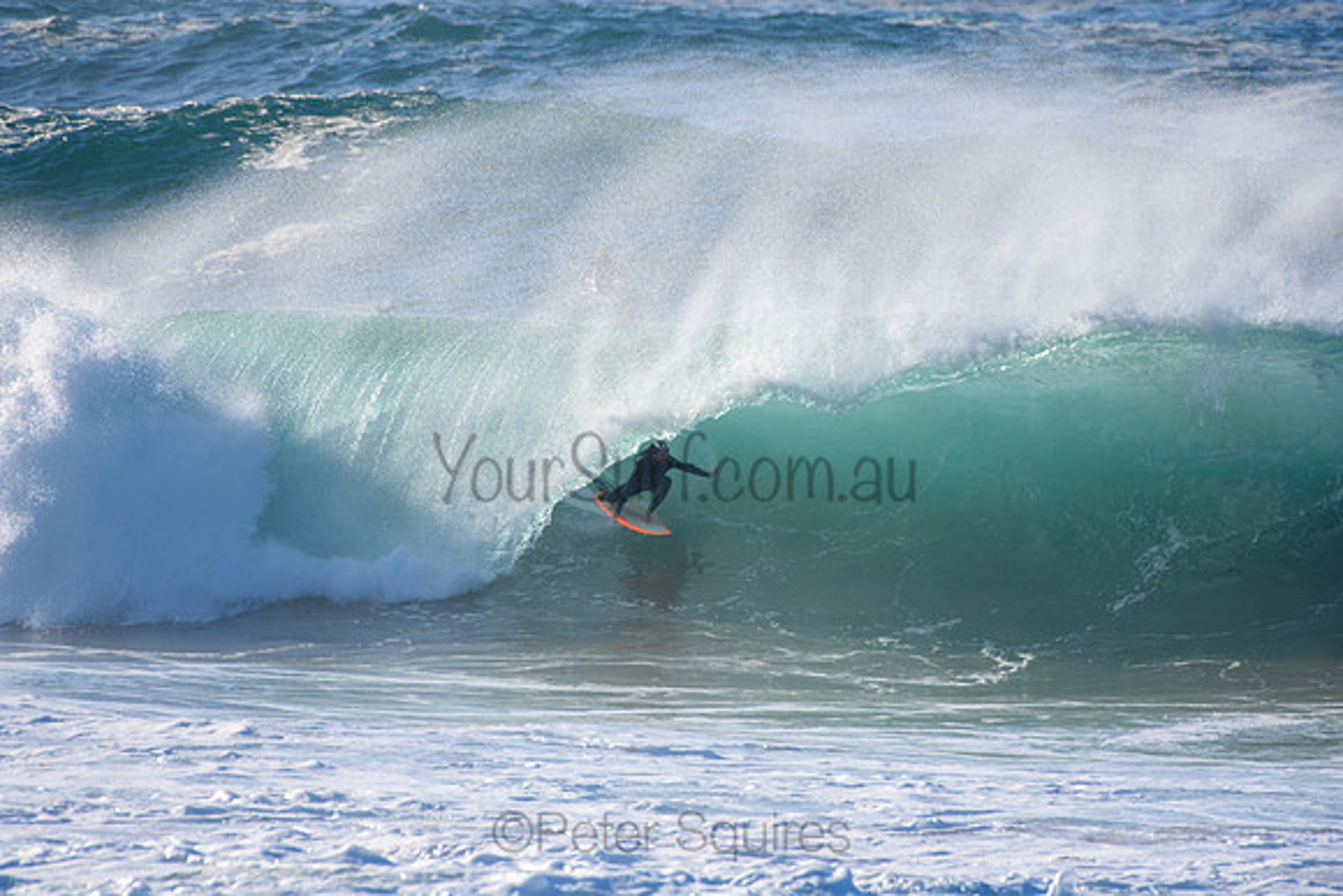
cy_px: 448
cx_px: 672
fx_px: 27984
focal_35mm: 750
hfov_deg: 2.7
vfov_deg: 1.8
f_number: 5.6
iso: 320
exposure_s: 1/2000
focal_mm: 500
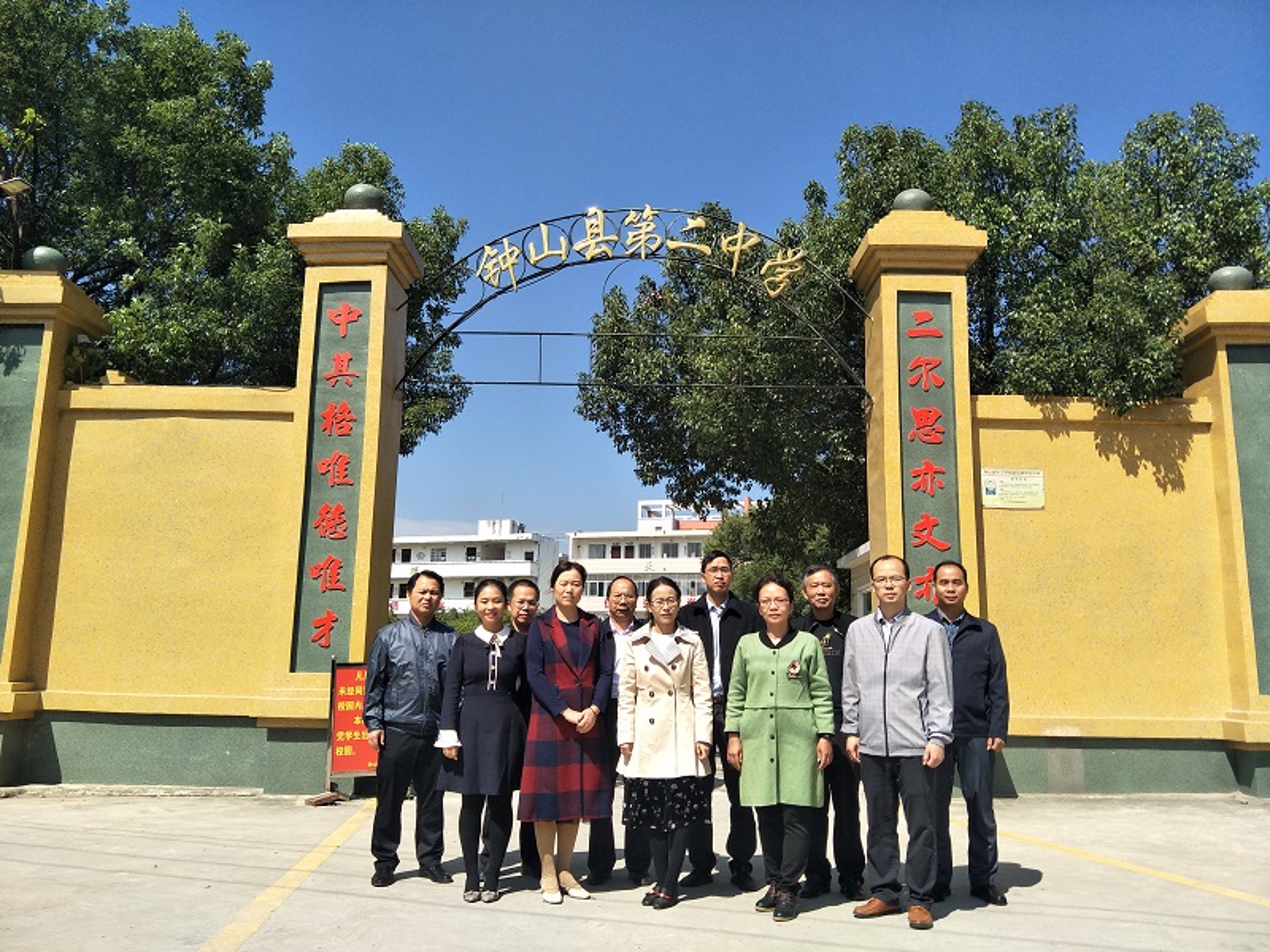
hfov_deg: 71.6
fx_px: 881
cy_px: 476
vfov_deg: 56.8
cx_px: 635
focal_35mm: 24
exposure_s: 1/1441
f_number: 1.7
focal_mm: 4.1
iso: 33
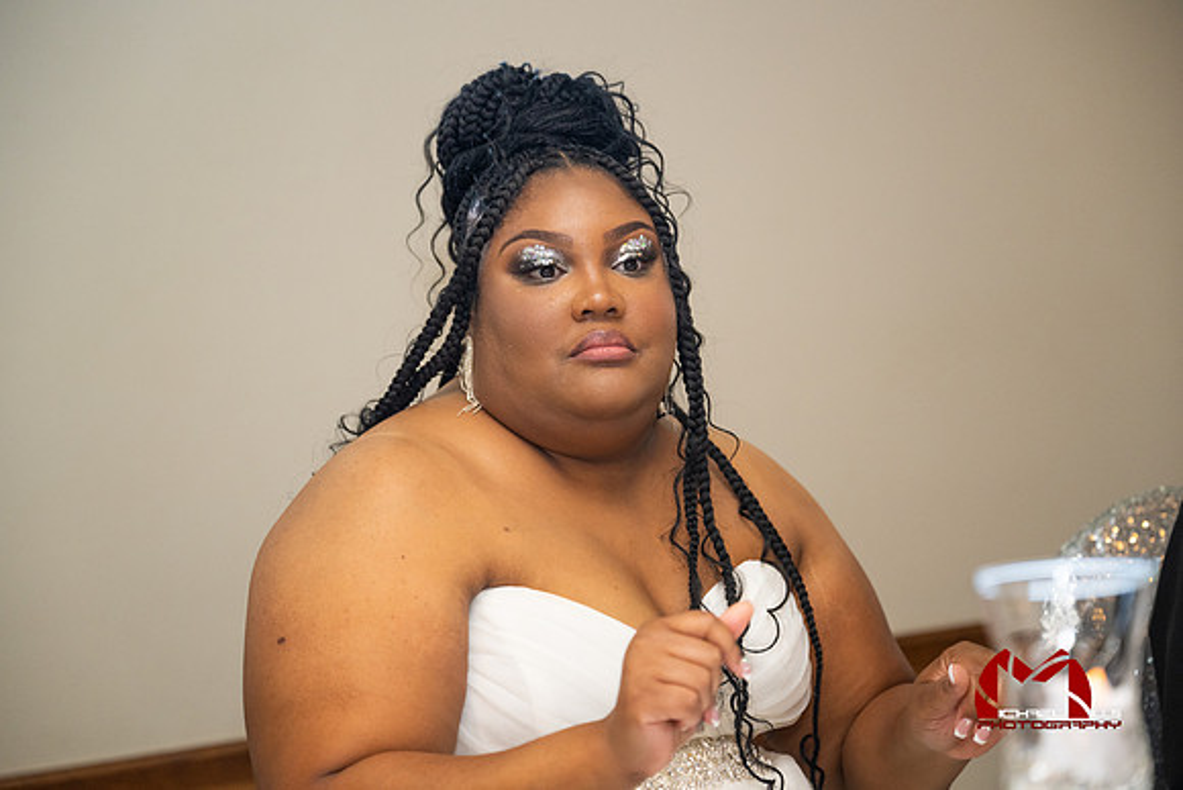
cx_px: 592
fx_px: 2301
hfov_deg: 28.8
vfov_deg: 19.5
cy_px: 395
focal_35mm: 70
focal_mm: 70
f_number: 3.2
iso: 2000
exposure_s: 1/160
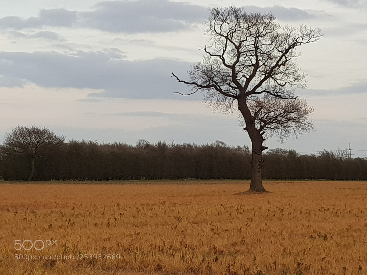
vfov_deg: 53.1
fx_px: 276
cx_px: 184
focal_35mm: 26
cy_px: 138
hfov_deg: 67.3
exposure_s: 1/128
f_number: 1.7
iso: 40
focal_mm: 4.2
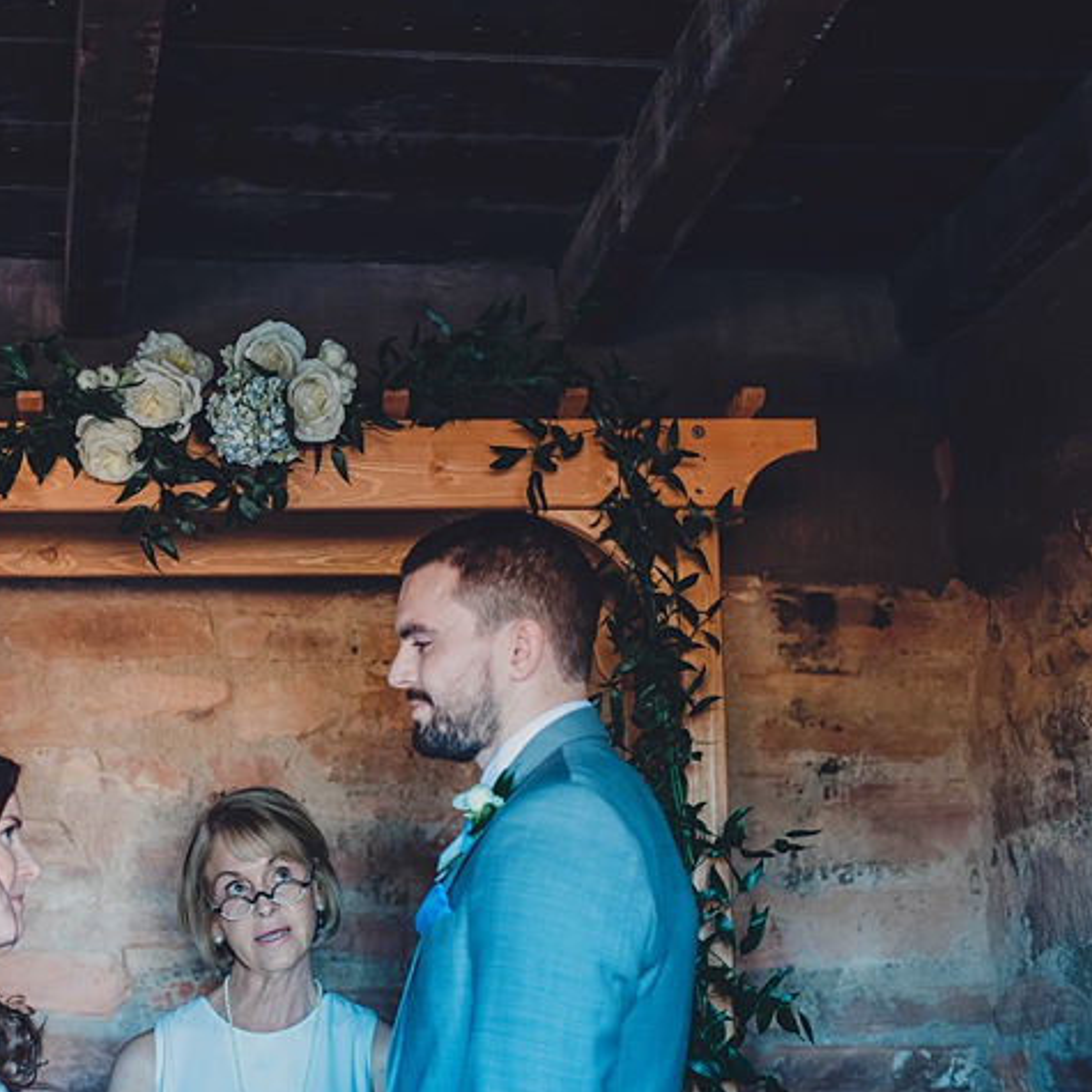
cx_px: 248
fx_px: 2391
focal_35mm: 67
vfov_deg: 25.7
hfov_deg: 25.4
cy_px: 567
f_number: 2.8
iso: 800
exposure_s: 1/160
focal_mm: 50
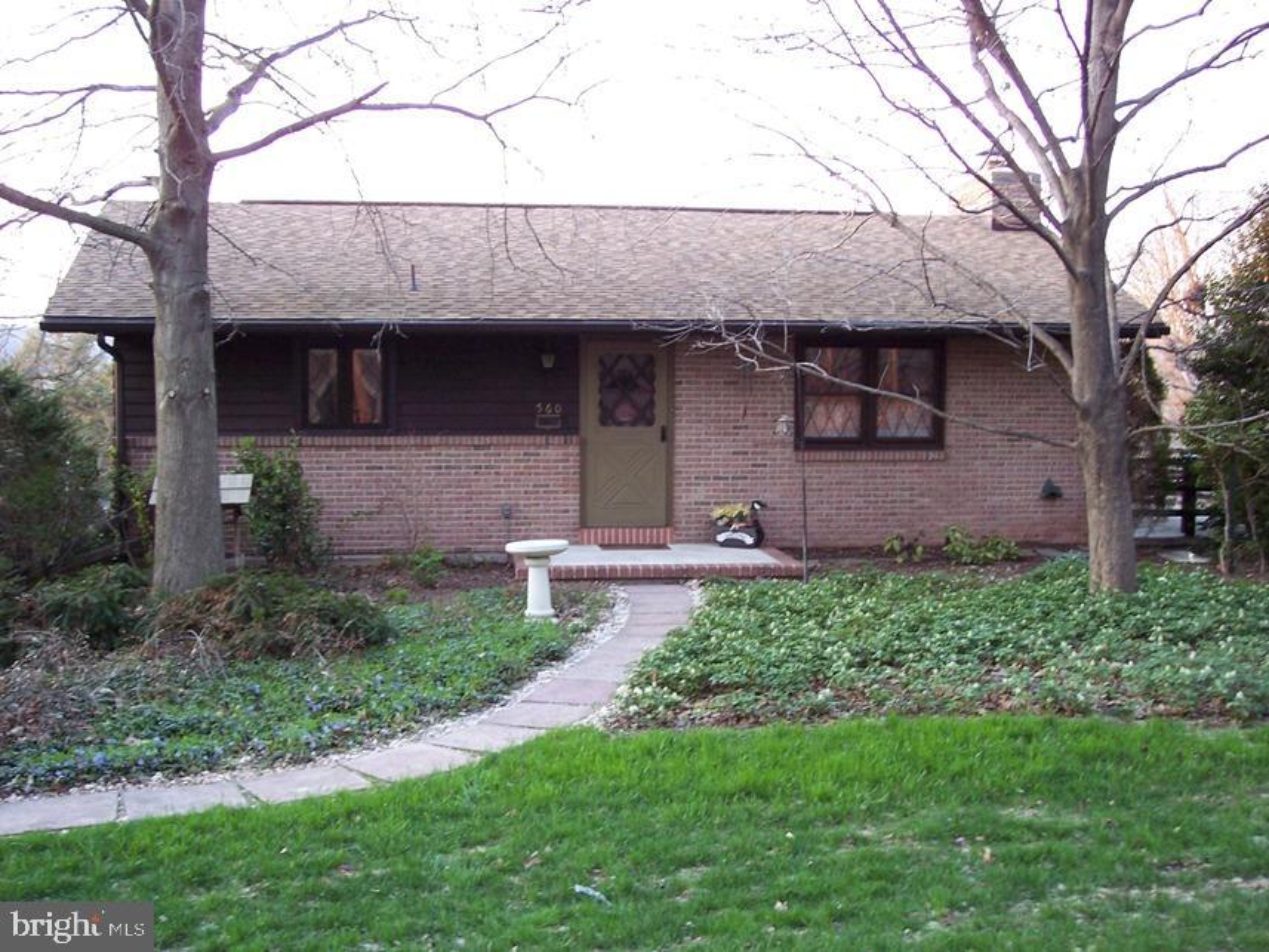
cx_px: 634
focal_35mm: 39
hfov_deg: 47.9
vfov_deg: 36.8
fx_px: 1430
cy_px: 476
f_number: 3.4
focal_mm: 8
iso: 200
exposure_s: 1/10
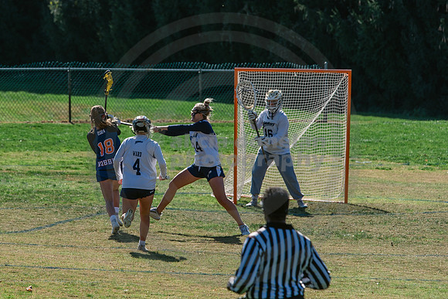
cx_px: 135
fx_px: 4244
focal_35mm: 341
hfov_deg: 6.0
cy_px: 102
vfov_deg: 4.0
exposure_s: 1/1600
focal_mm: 200
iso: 250
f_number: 5
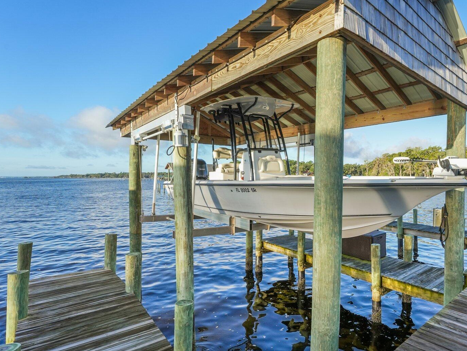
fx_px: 270
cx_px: 326
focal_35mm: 20
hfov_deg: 78.0
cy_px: 179
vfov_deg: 66.0
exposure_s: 1/250
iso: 400
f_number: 10
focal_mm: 14
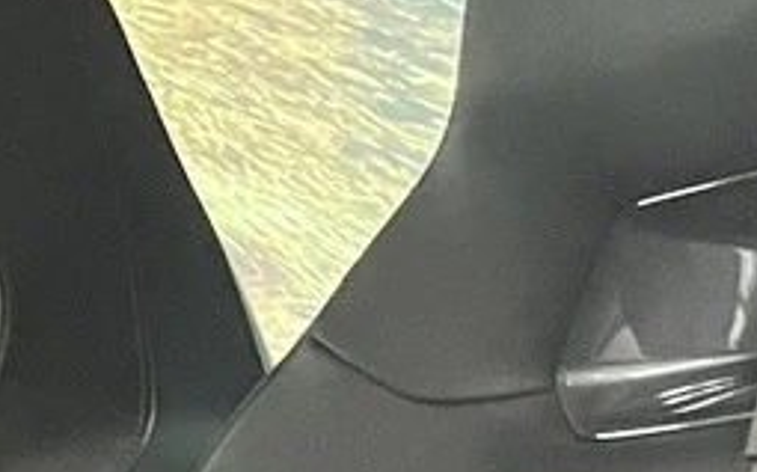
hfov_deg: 10.3
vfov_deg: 6.9
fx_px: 3567
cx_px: -1143
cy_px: 1383
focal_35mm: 173
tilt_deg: -7.8
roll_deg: -0.5
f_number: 1.6
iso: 400
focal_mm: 5.1
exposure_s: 1/60
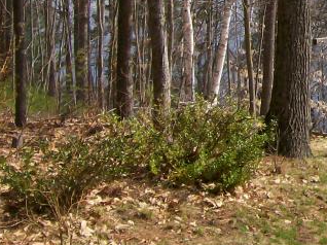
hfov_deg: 15.6
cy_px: -75
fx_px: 1095
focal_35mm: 116
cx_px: 500
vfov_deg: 12.4
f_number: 4.8
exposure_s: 1/444
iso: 80
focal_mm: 6
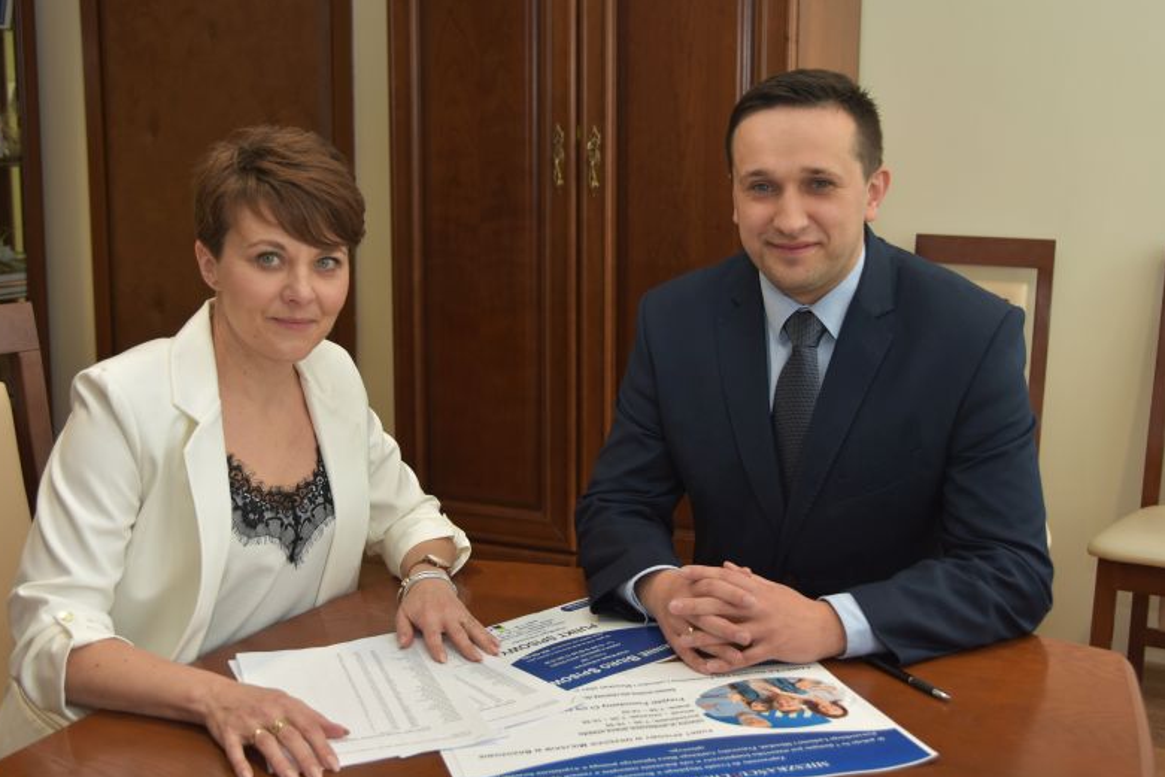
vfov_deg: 31.2
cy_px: 391
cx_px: 576
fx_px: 1392
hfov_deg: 45.4
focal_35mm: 43
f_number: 4
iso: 220
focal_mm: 28
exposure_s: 1/60
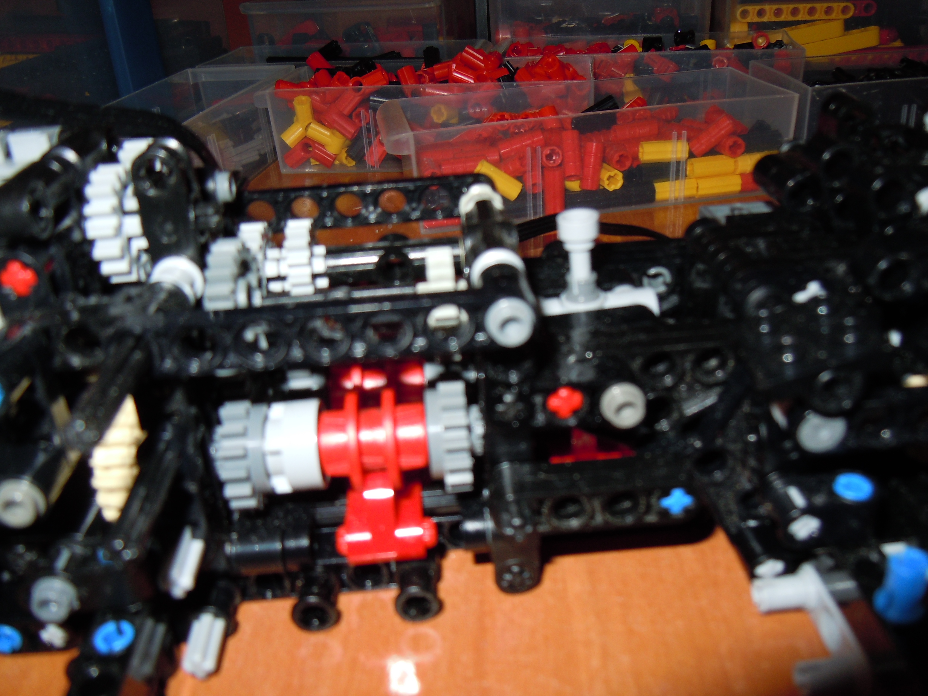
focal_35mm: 30
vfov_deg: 46.8
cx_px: 464
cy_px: 348
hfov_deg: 60.0
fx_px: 804
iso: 125
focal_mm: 5.4
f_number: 3.5
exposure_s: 1/30
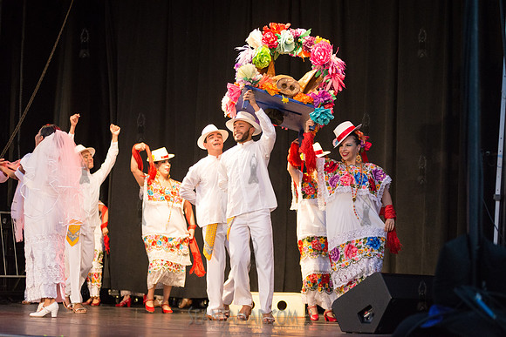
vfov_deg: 15.9
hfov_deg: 23.6
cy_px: 168
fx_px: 1209
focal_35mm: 86
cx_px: 253
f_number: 2.8
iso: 4000
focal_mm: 86
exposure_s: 1/800
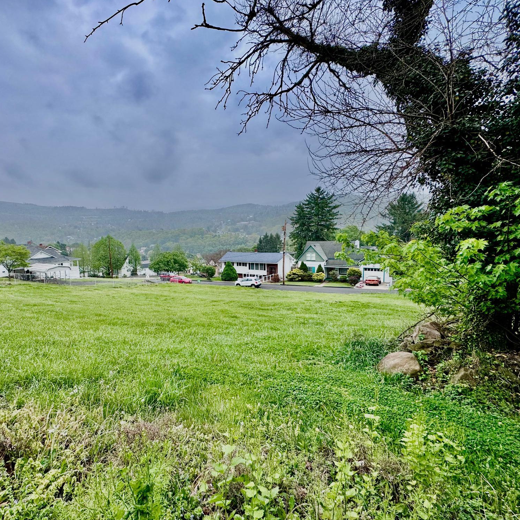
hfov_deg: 82.5
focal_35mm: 17
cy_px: 265
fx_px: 289
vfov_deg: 84.0
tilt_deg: -6.5
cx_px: 198
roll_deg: +1.8
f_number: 2.2
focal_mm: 2.22
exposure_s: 1/1198
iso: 50
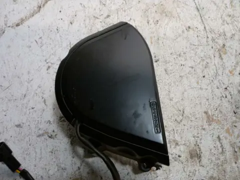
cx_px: 120
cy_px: 90
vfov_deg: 42.9
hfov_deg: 55.4
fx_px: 229
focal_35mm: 33
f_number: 2.8
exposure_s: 1/30
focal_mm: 5.5
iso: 125
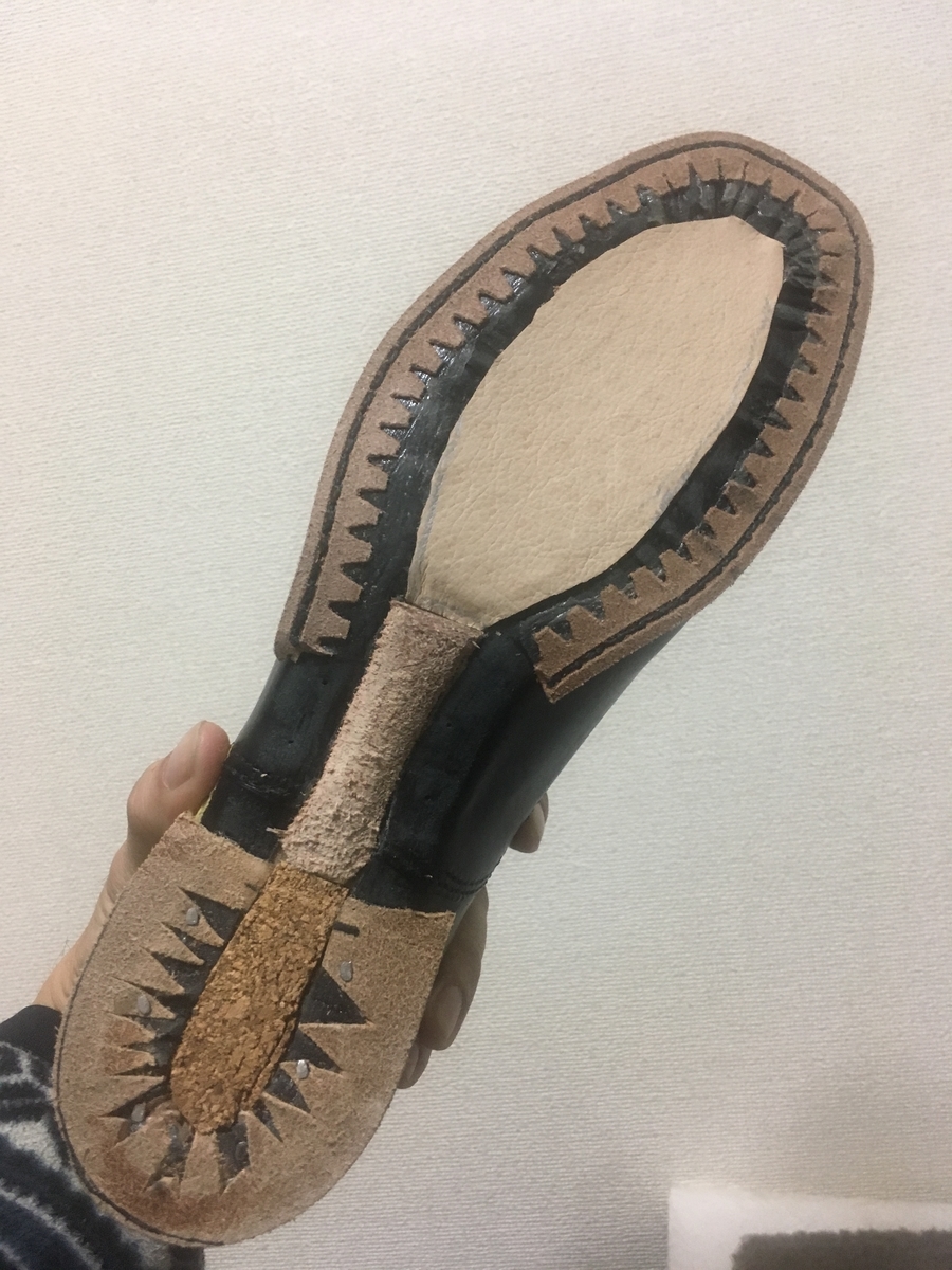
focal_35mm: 29
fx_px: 1063
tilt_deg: -2.0
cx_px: 476
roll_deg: +8.3
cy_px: 635
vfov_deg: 61.7
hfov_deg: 48.2
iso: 125
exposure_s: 1/30
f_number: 2.2
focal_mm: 4.15
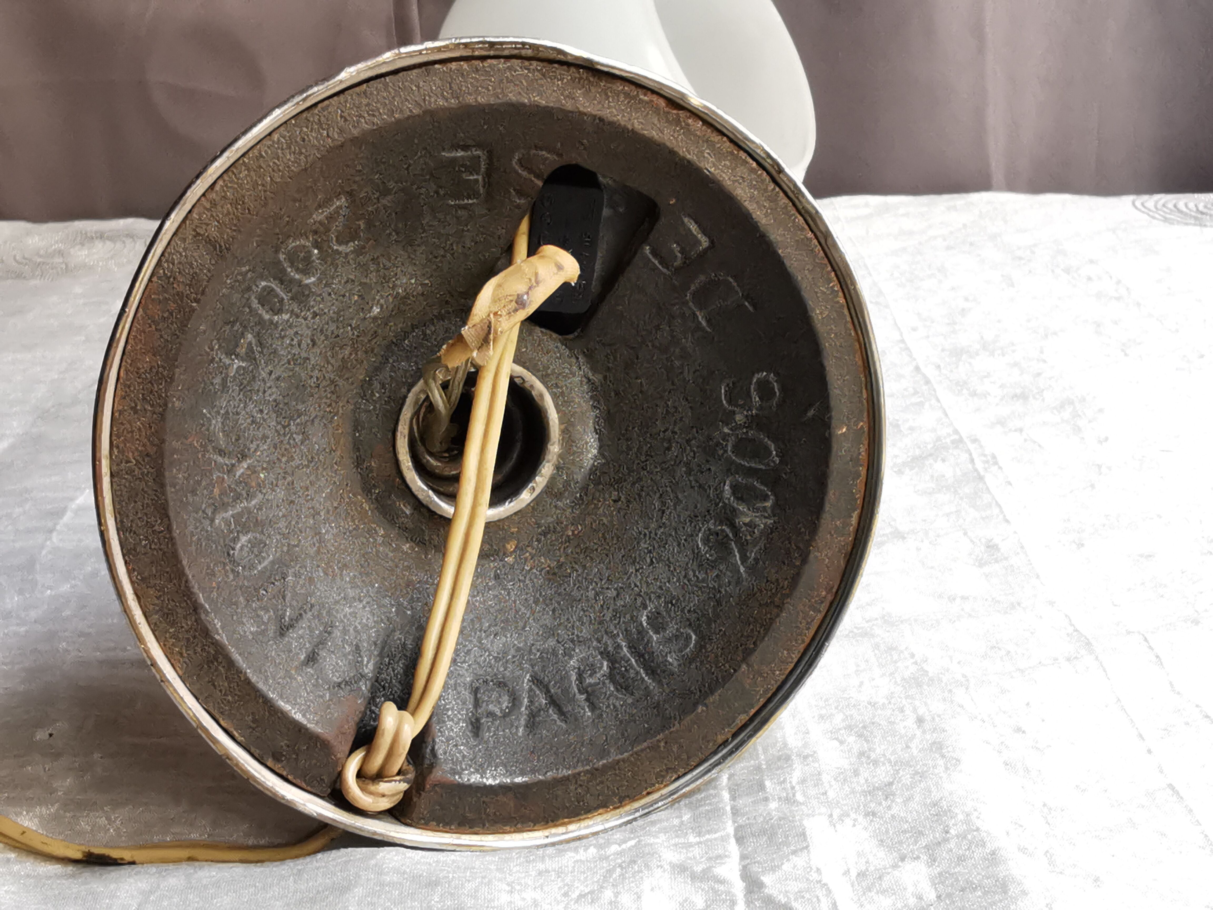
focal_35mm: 42
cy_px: 455
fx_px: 1472
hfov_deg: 44.8
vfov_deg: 34.3
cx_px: 606
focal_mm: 2.26
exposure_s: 1/50
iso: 100
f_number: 2.2
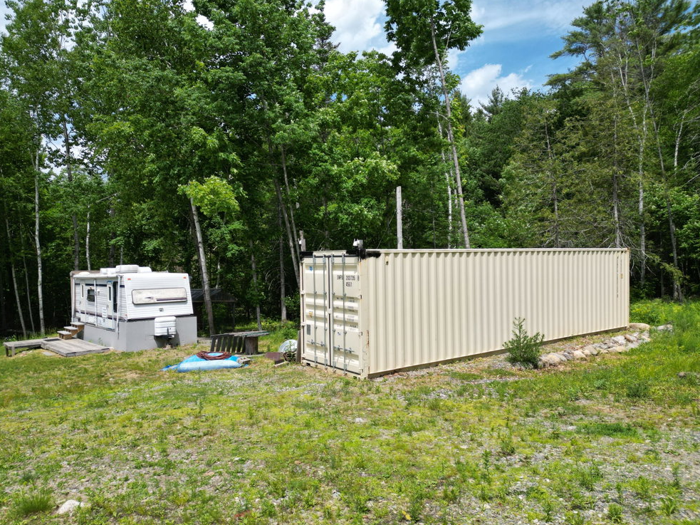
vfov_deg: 54.9
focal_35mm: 25
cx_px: 337
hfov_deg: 69.4
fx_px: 505
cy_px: 272
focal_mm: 6.72
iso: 110
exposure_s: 1/3200
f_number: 1.7
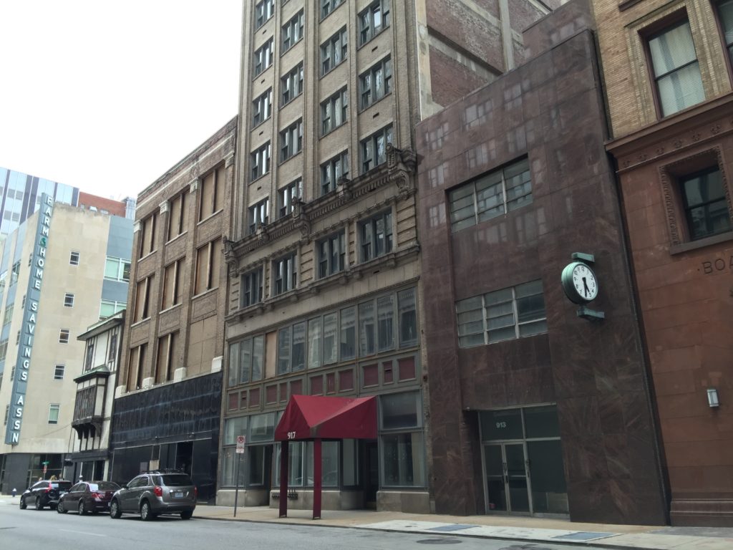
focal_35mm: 29
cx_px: 366
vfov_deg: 48.2
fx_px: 614
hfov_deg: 61.7
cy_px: 275
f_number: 2.2
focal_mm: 4.15
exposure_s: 1/121
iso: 32
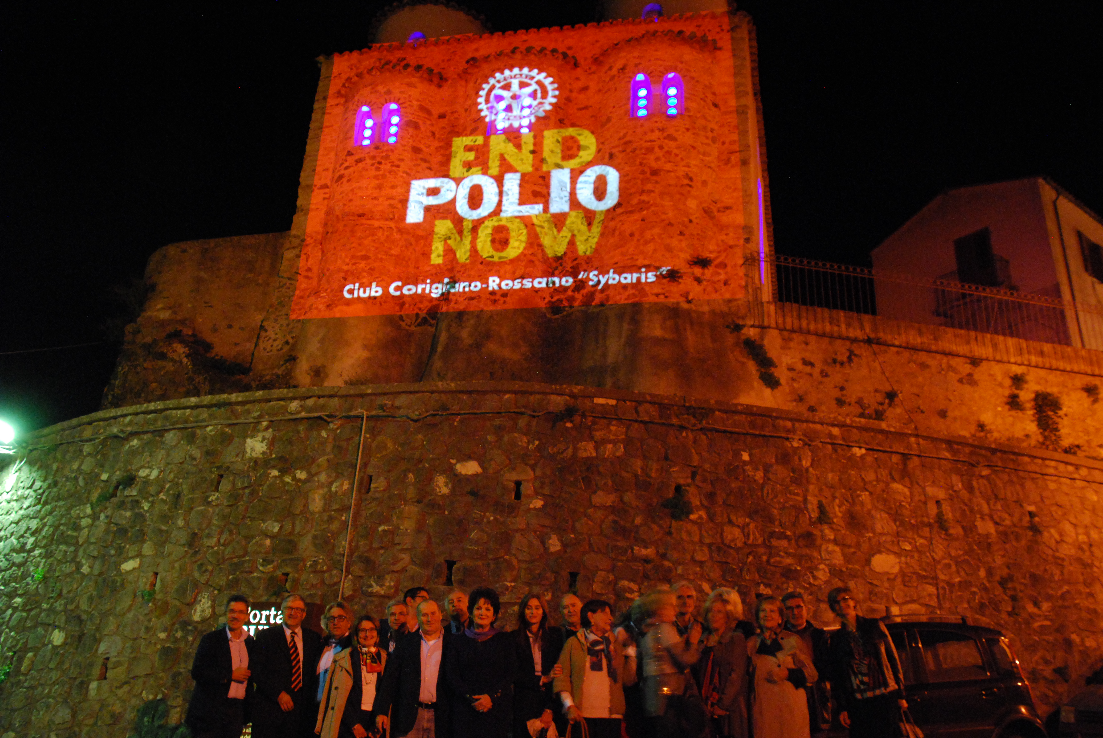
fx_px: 920
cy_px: 369
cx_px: 552
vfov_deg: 43.7
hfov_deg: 61.9
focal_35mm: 30
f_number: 3.8
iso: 1600
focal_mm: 20
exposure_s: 1/4
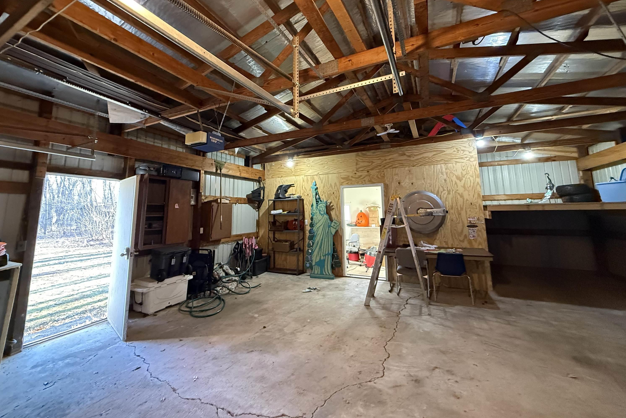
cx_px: 305
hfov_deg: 100.4
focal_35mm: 15
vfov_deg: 76.8
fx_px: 261
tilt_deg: +9.6
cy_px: 176
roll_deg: +0.3
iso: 640
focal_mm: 2.22
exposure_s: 1/60
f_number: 2.2
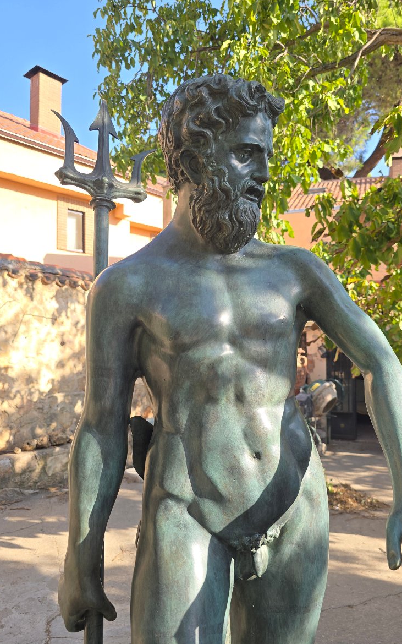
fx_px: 438
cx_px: 234
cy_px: 329
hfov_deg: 49.1
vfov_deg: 72.5
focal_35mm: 25
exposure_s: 1/207
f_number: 1.7
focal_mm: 6.3
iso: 12
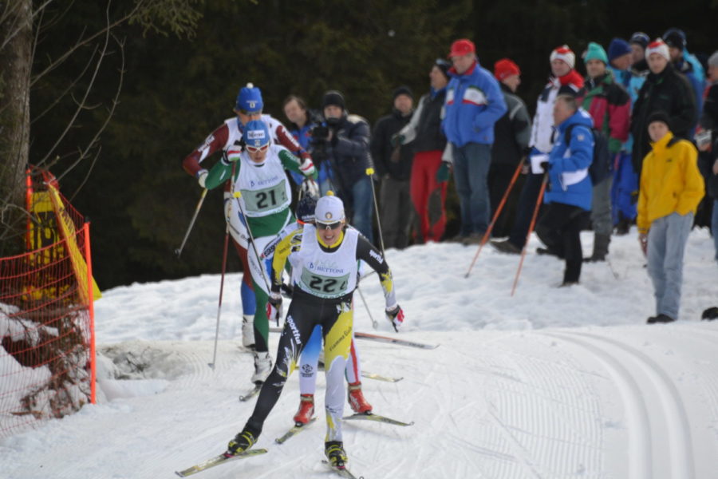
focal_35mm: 450
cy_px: 240
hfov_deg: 4.6
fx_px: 8974
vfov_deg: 3.1
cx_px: 359
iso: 800
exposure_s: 1/500
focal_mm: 300
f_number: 5.6
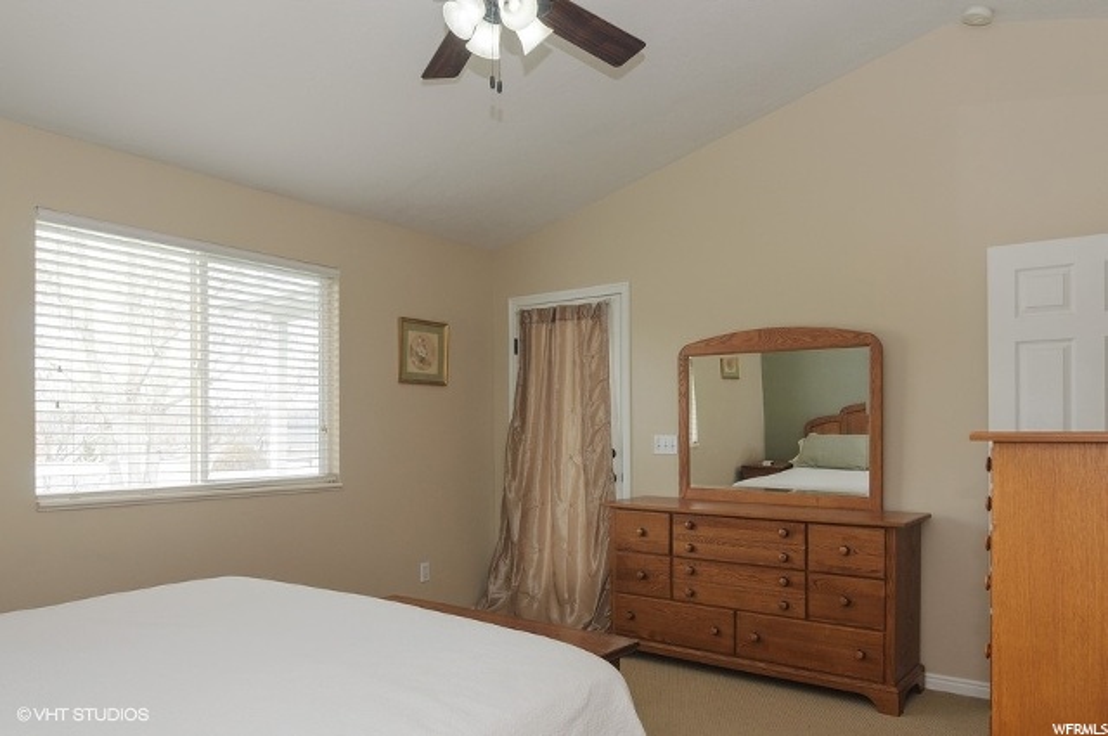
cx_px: 554
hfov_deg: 70.5
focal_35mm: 26
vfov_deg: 50.3
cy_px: 368
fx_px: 784
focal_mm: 17
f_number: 9
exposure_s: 1/30
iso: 200
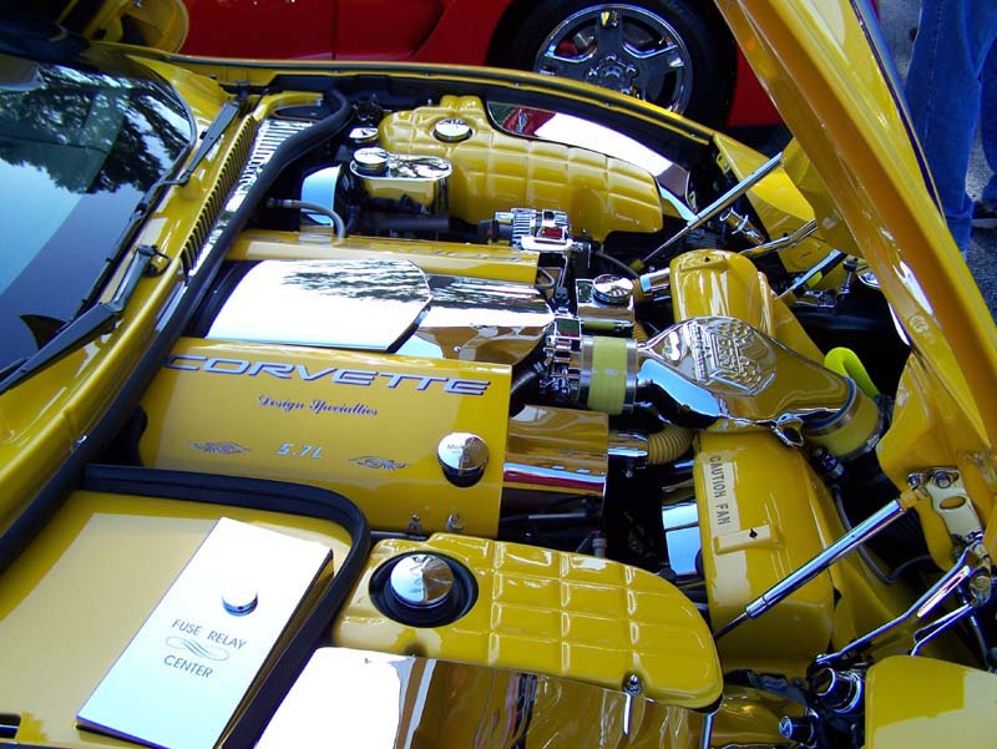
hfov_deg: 49.0
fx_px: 1095
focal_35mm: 38
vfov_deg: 37.8
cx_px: 498
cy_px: 374
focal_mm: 6.3
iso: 80
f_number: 2.8
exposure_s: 1/250
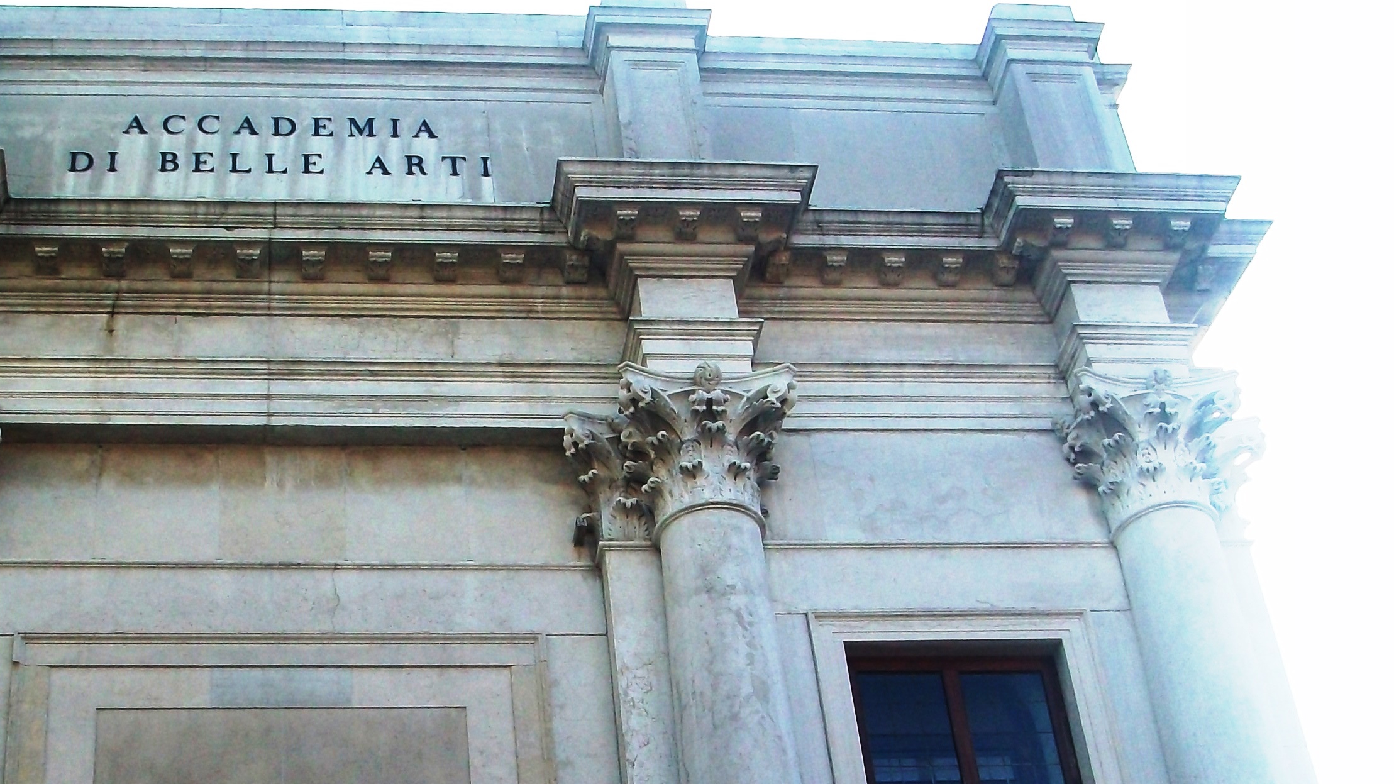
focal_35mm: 58
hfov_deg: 35.8
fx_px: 2144
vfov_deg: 20.6
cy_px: 526
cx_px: 509
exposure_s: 1/640
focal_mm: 5.7
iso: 80
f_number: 2.8
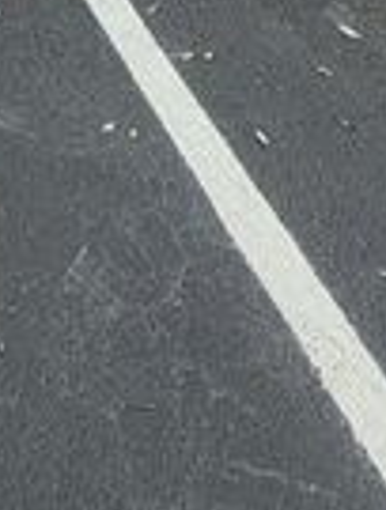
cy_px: -644
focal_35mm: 64
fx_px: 947
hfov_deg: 20.6
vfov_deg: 16.4
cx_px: -140
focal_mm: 1.74
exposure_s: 1/625
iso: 40
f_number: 2.2
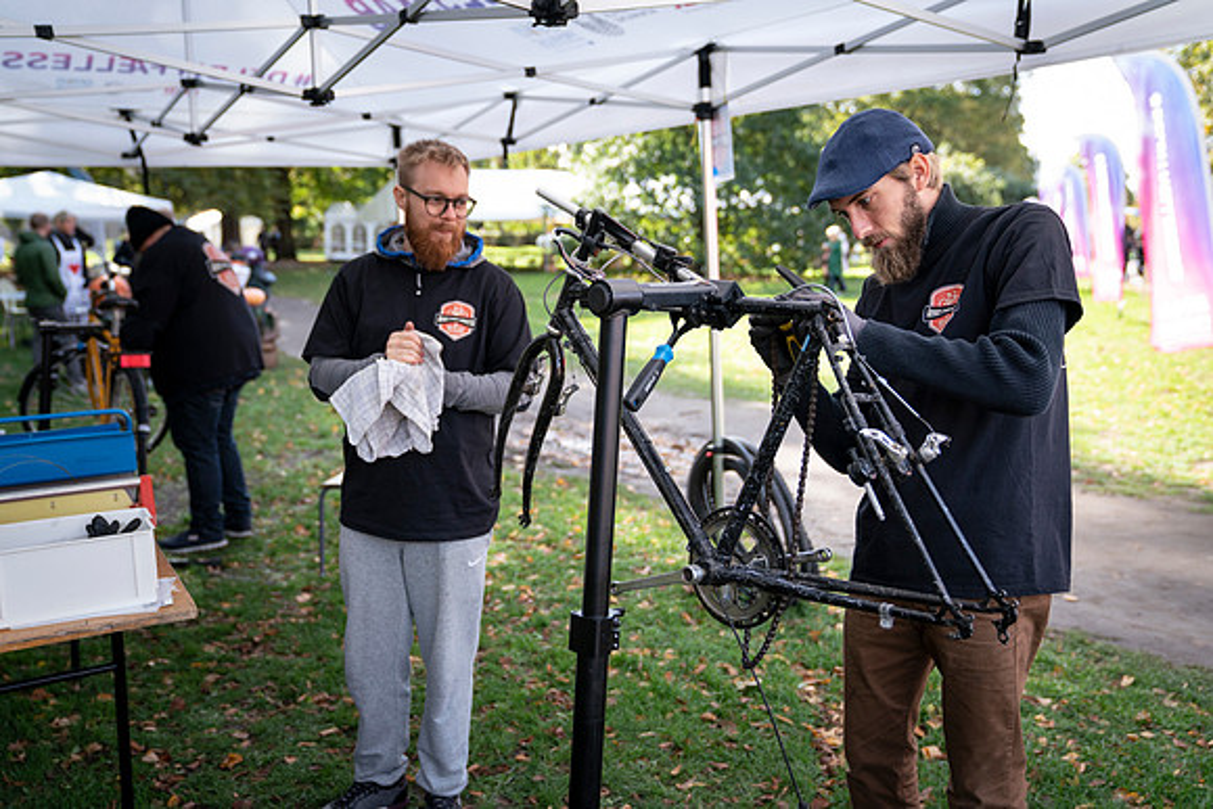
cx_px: 606
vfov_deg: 38.9
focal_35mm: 34
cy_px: 404
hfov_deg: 55.8
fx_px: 1146
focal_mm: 34
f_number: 2.8
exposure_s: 1/1250
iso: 1000
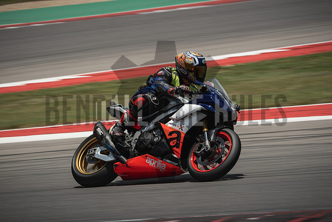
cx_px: 166
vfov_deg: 4.6
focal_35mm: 300
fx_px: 2767
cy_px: 111
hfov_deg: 6.9
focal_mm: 200
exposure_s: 1/200
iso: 125
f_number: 10
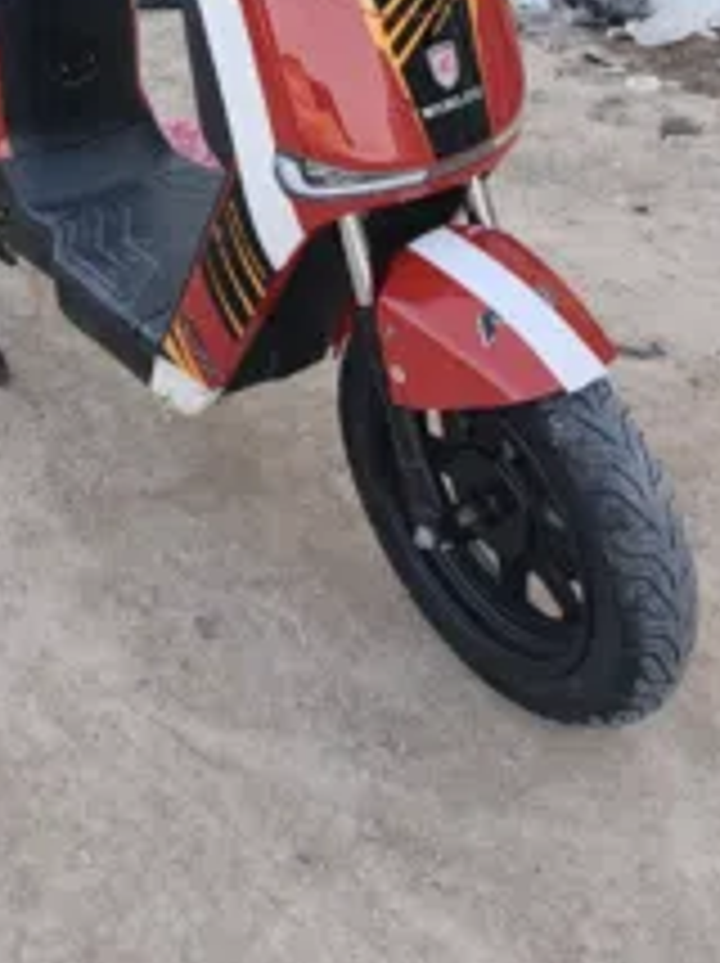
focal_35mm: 43
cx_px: 162
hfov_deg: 32.8
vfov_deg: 41.4
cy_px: 153
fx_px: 1195
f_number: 1.79
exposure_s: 1/77.9
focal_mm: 4.71
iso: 70
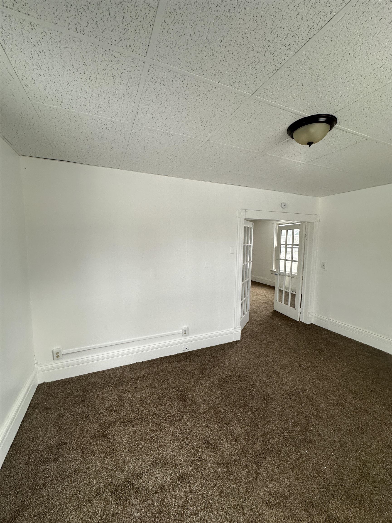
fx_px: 211
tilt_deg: -6.0
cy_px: 262
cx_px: 196
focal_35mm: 14
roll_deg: -2.0
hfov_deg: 85.7
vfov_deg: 102.1
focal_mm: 2.22
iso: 100
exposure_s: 1/99
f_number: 2.2
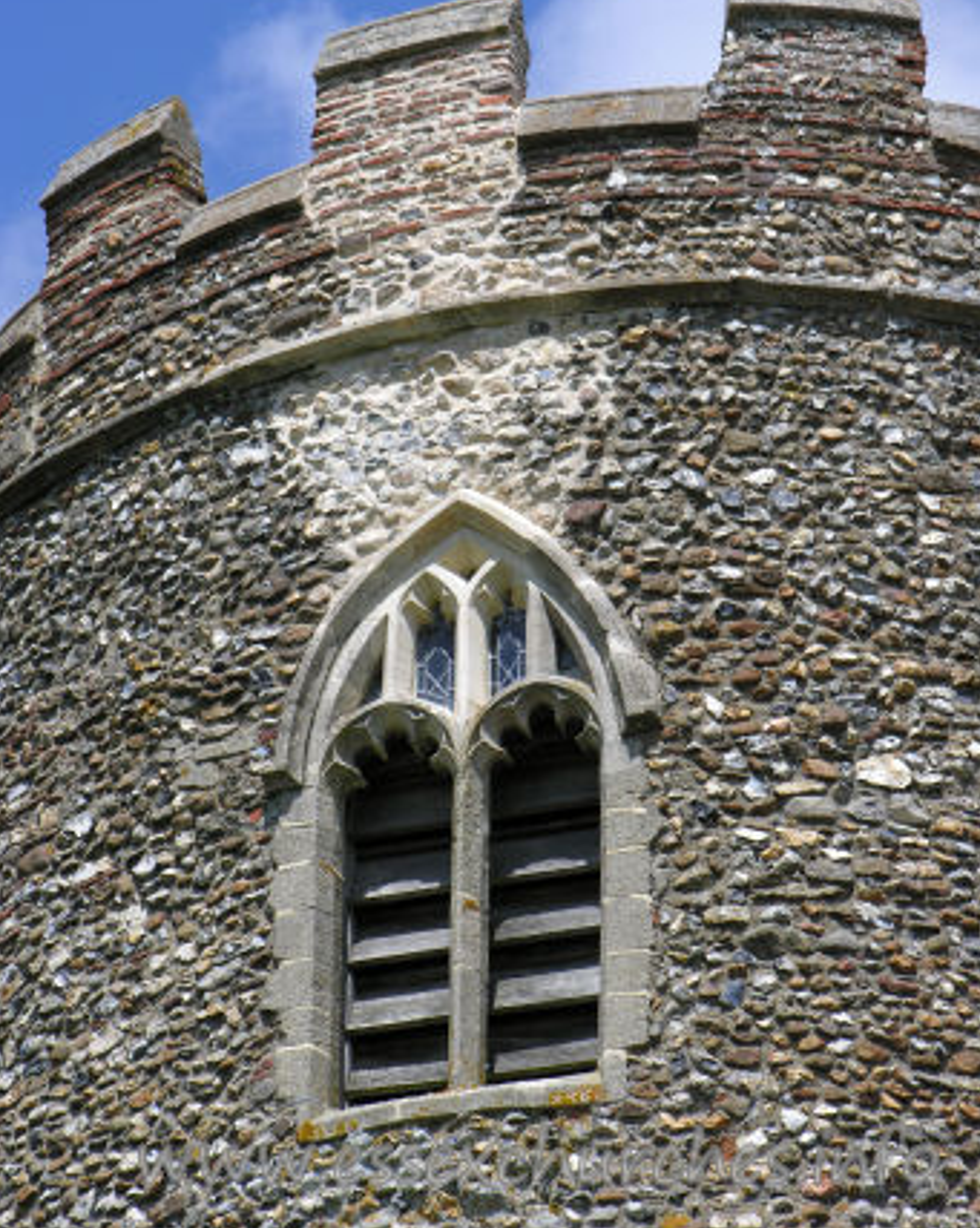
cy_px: 572
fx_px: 7331
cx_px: 493
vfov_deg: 9.6
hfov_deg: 7.6
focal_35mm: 202
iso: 50
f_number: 6.5
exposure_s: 1/203
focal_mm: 49
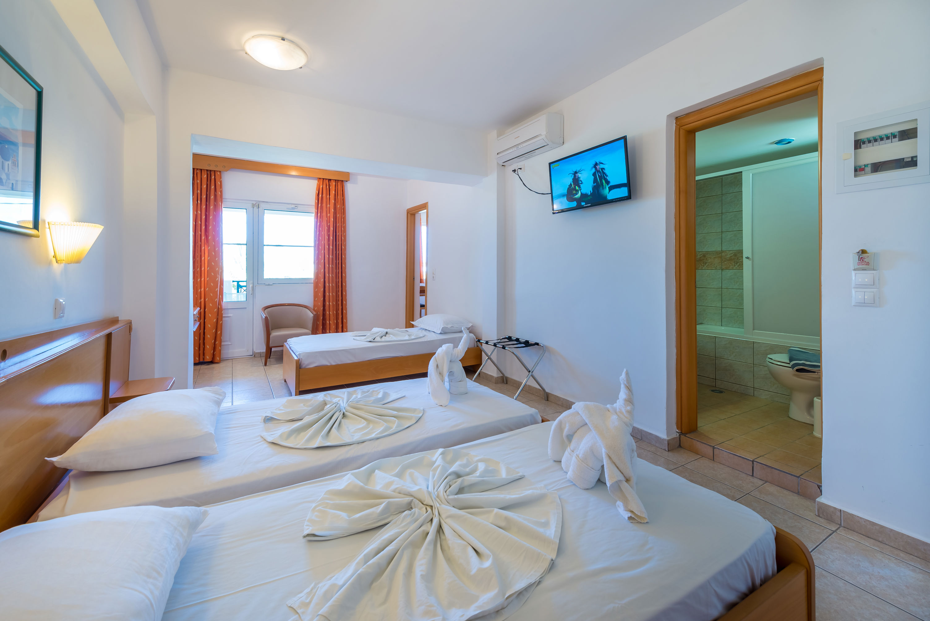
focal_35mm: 14
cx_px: 465
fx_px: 362
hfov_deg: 104.2
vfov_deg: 81.3
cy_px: 310
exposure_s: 1/1.67
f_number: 10
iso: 100
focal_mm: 14
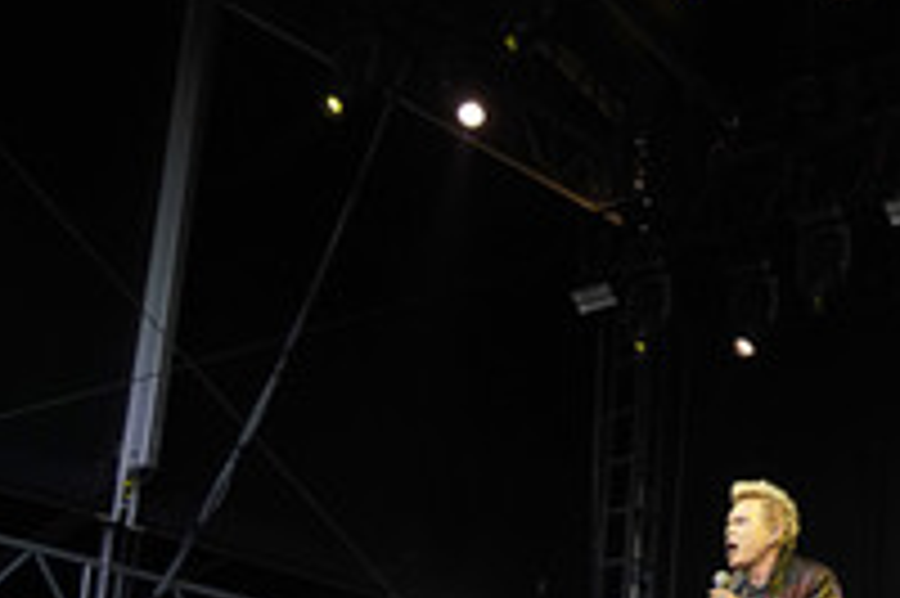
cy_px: 540
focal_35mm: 70
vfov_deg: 19.1
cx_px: 965
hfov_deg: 26.8
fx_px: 1749
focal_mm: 31
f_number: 5.6
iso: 1600
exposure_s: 1/320
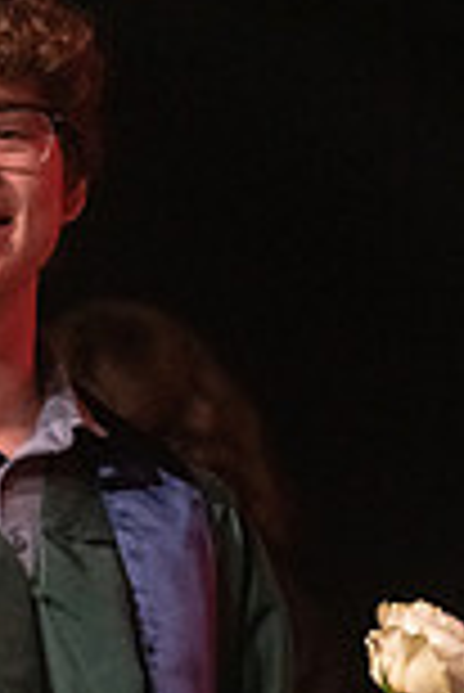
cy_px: 657
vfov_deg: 7.0
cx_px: 5
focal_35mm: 292
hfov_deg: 4.7
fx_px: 5632
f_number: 2.8
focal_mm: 100
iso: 16000
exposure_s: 1/1000
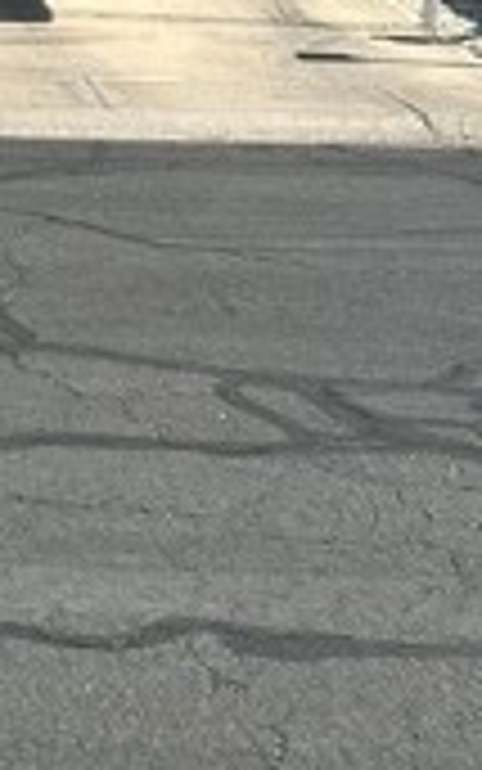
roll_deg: +0.1
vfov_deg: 17.7
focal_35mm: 114
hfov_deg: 10.4
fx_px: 2394
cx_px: -545
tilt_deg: -3.1
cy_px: -54
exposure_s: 1/5525
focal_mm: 6.86
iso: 80
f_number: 1.78
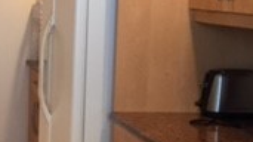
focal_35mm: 118
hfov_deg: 17.4
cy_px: 80
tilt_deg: -6.1
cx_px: -40
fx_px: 791
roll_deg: +1.1
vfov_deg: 10.3
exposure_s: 1/30
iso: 80
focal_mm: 4.15
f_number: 2.2
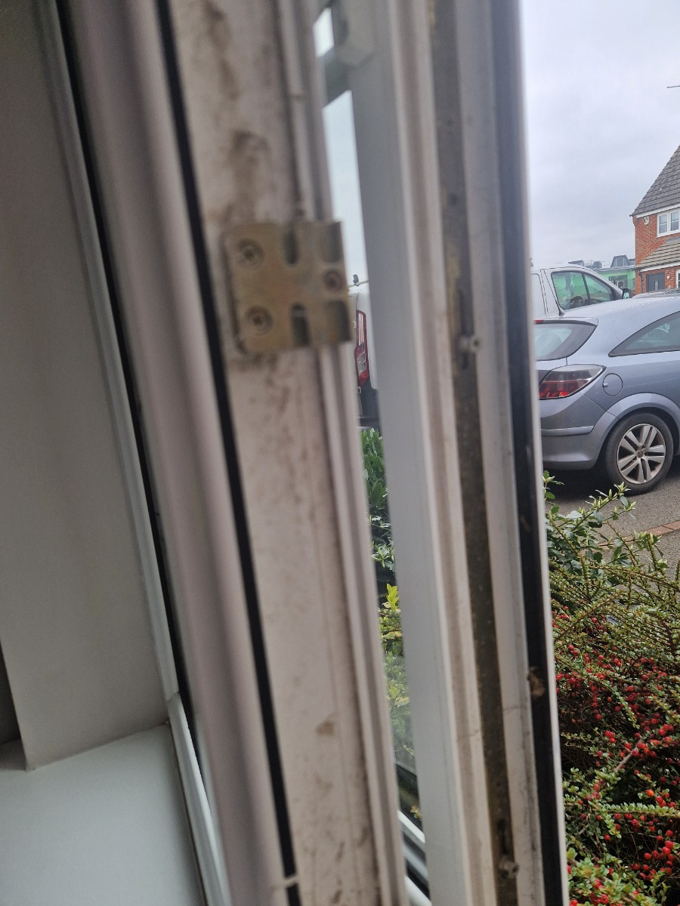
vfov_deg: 73.9
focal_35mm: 23
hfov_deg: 58.9
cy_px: 453
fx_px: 602
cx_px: 340
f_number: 1.8
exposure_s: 1/345
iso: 50
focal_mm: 5.4
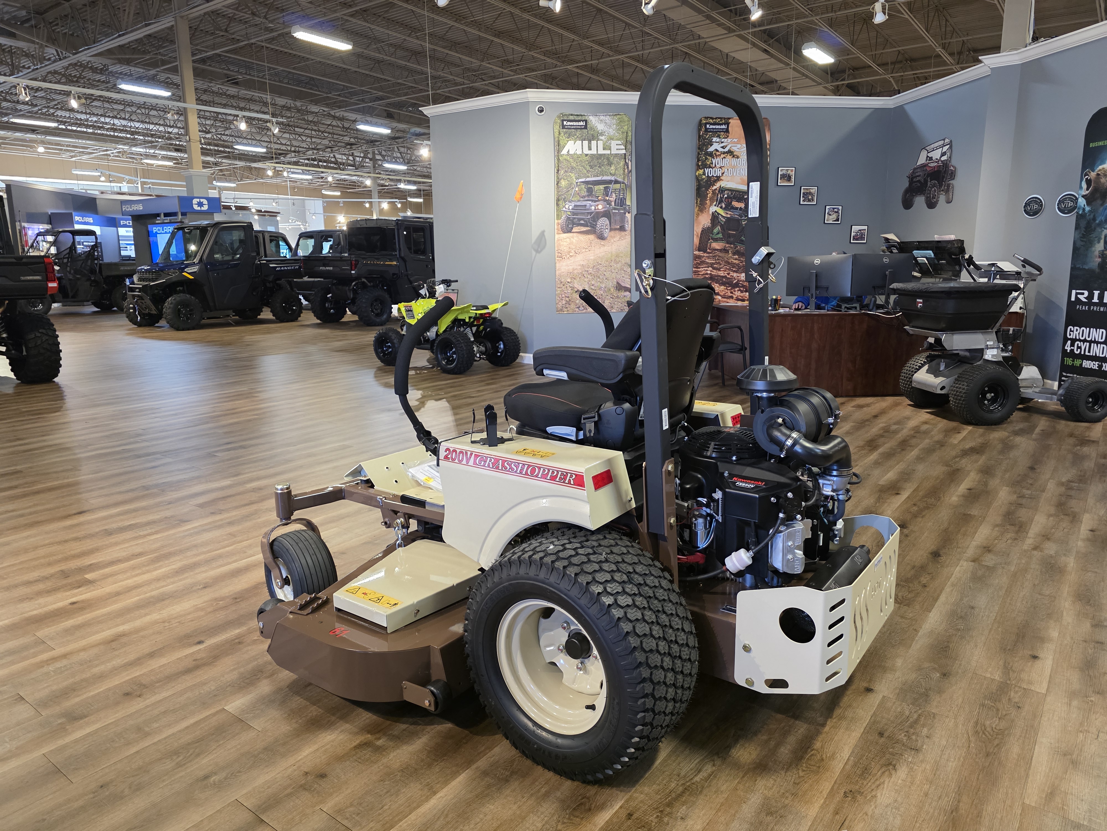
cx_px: 554
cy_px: 416
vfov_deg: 58.9
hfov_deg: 73.9
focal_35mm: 23
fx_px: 736
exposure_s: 1/120
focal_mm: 6.3
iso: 800
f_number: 1.7
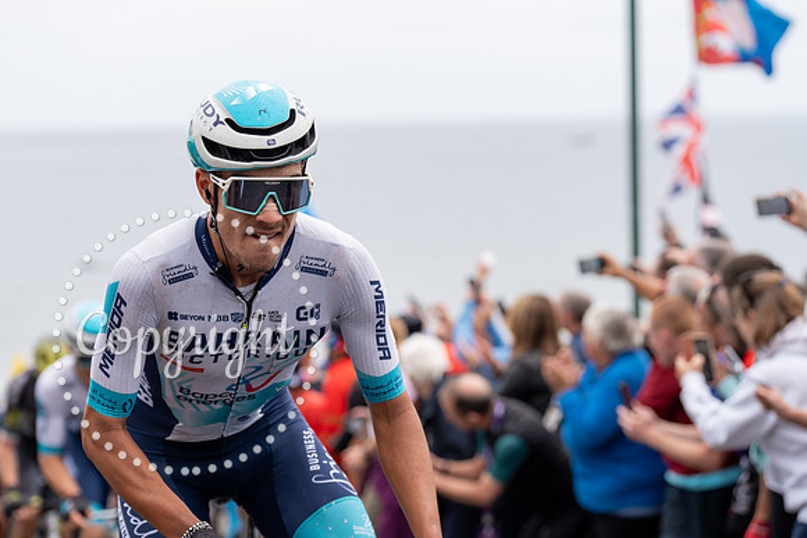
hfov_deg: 19.5
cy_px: 231
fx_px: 2353
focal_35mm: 105
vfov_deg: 13.1
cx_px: 347
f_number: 3.5
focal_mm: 92
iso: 320
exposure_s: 1/1000
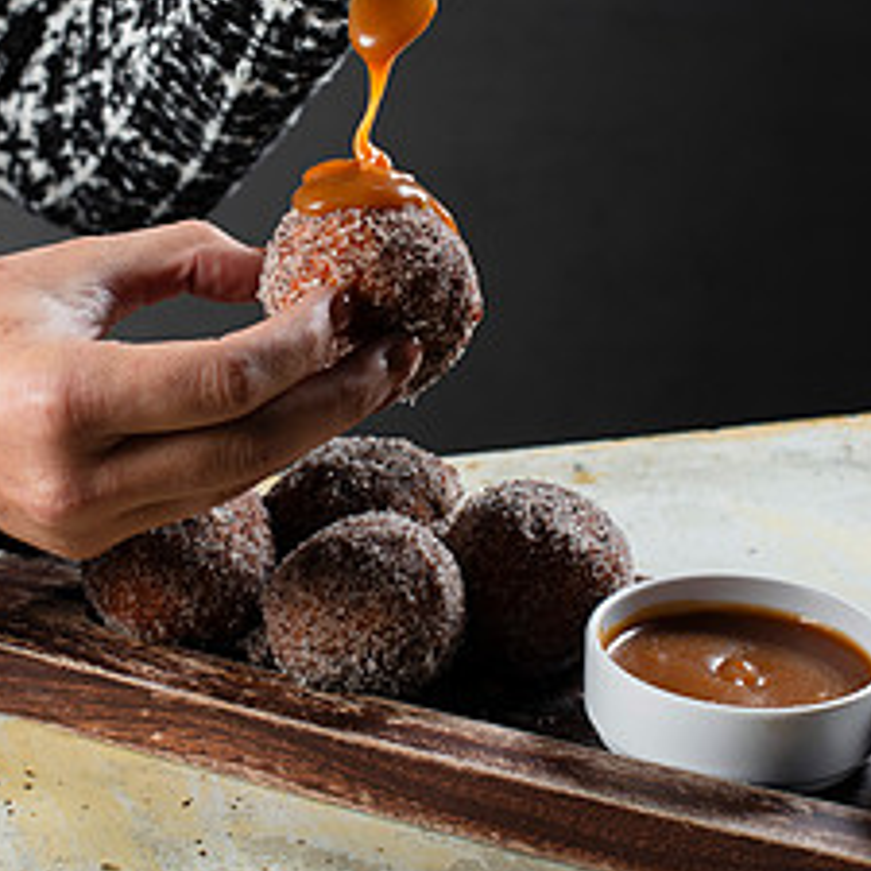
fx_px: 2420
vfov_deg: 20.3
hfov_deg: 20.4
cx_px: 310
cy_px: 263
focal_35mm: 85
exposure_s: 1/200
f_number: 7.1
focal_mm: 50
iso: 200
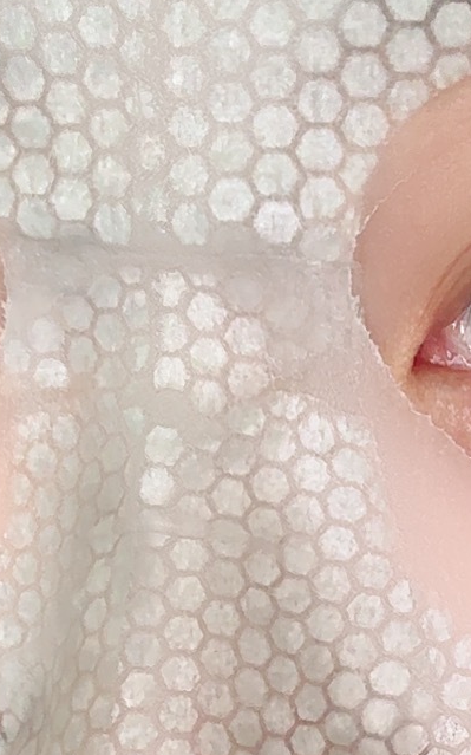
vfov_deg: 25.0
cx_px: 347
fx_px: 1644
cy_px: 690
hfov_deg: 16.2
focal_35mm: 80
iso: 160
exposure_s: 1/60
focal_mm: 2.69
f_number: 1.9
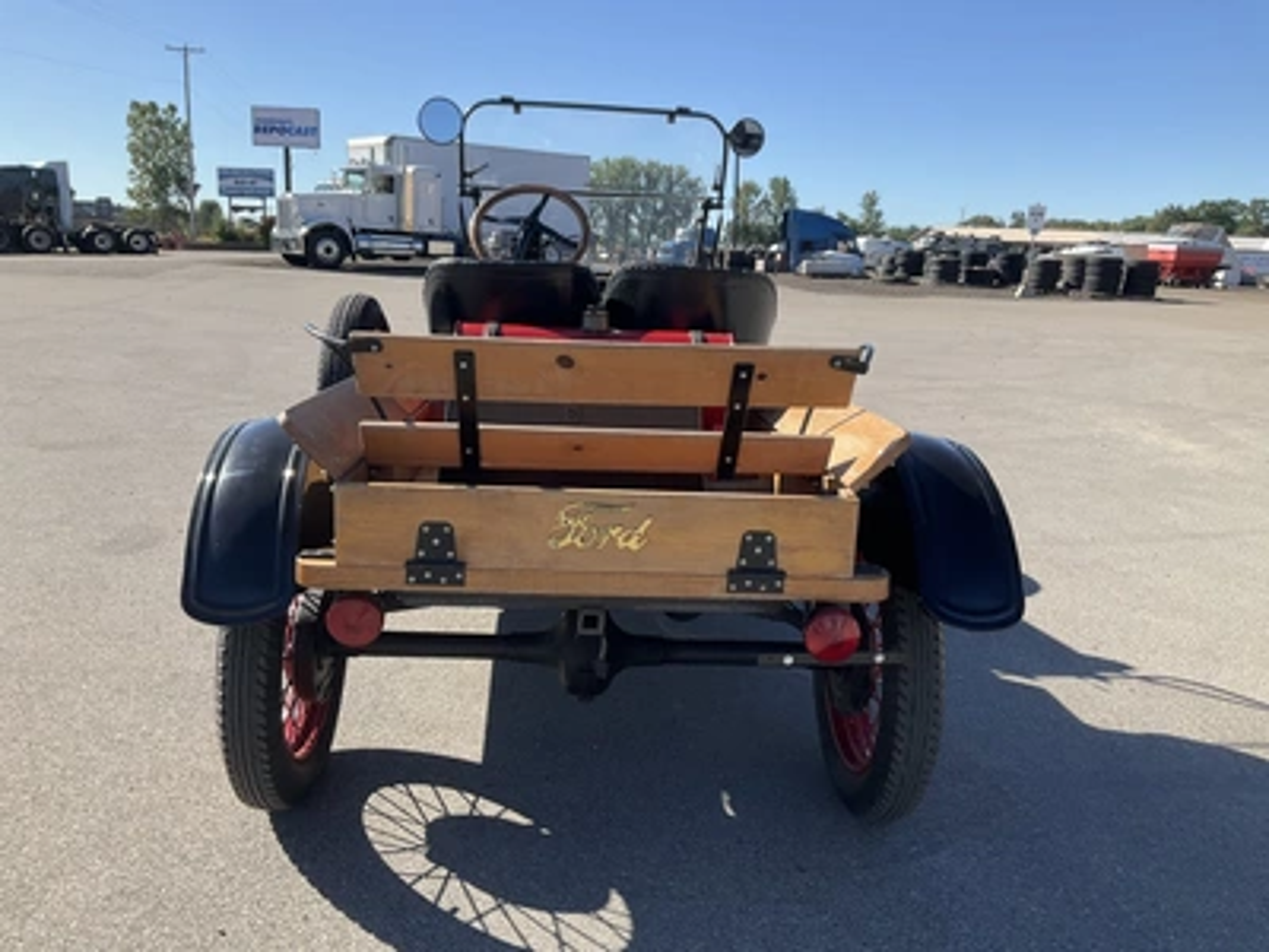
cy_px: 476
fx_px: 1063
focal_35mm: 29
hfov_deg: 61.7
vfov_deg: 48.2
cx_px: 634
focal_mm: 3
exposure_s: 1/1121
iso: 25
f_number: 1.8
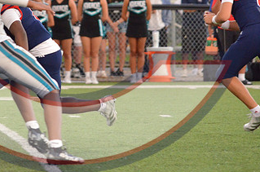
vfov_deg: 2.8
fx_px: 3537
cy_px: 19
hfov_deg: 4.2
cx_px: 68
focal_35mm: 491
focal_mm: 180
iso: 2800
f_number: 5
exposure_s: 1/500
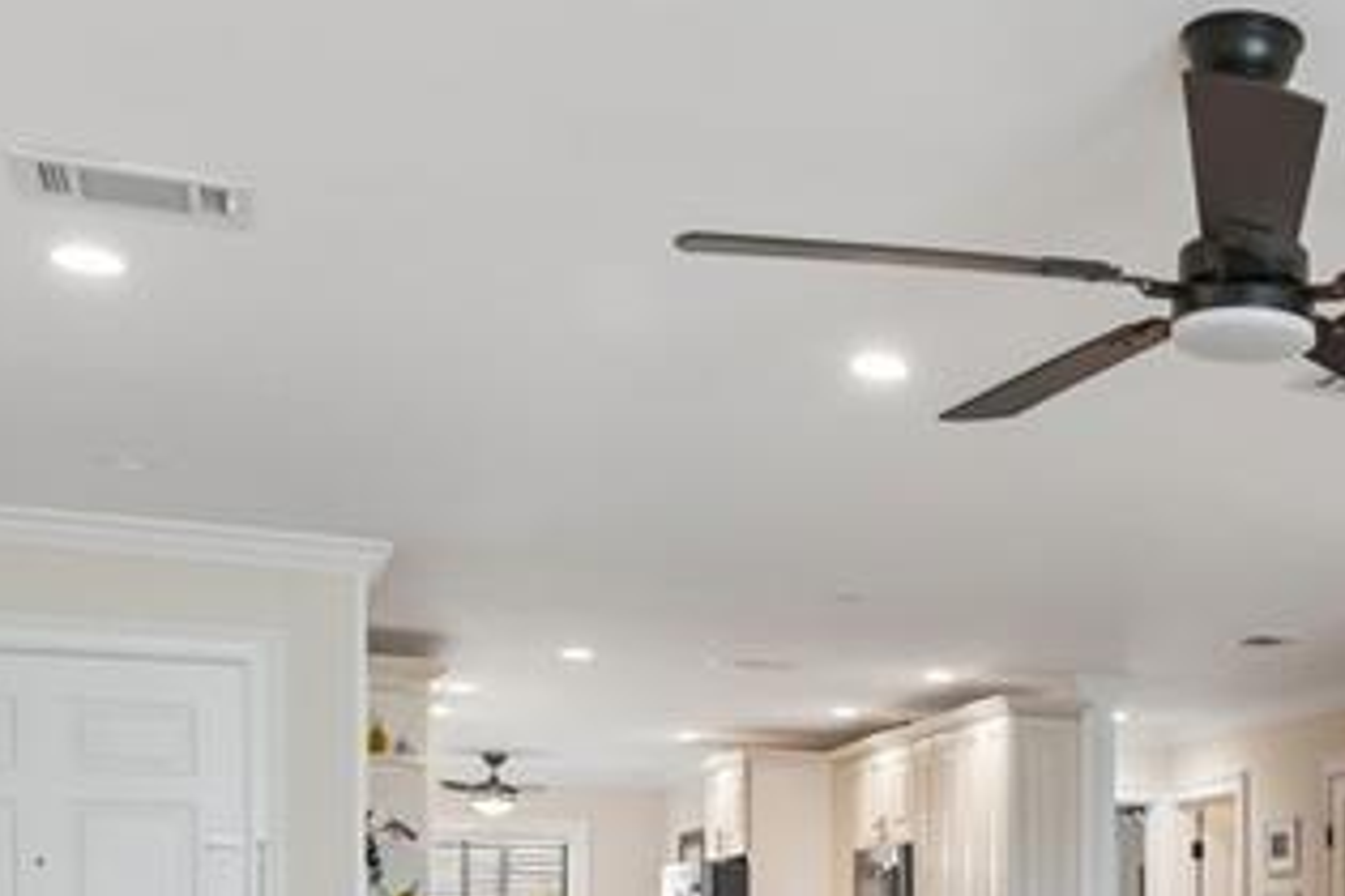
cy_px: 1003
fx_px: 1943
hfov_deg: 35.3
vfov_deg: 24.2
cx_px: 1281
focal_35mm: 52
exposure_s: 1/8
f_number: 8
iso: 400
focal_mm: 16
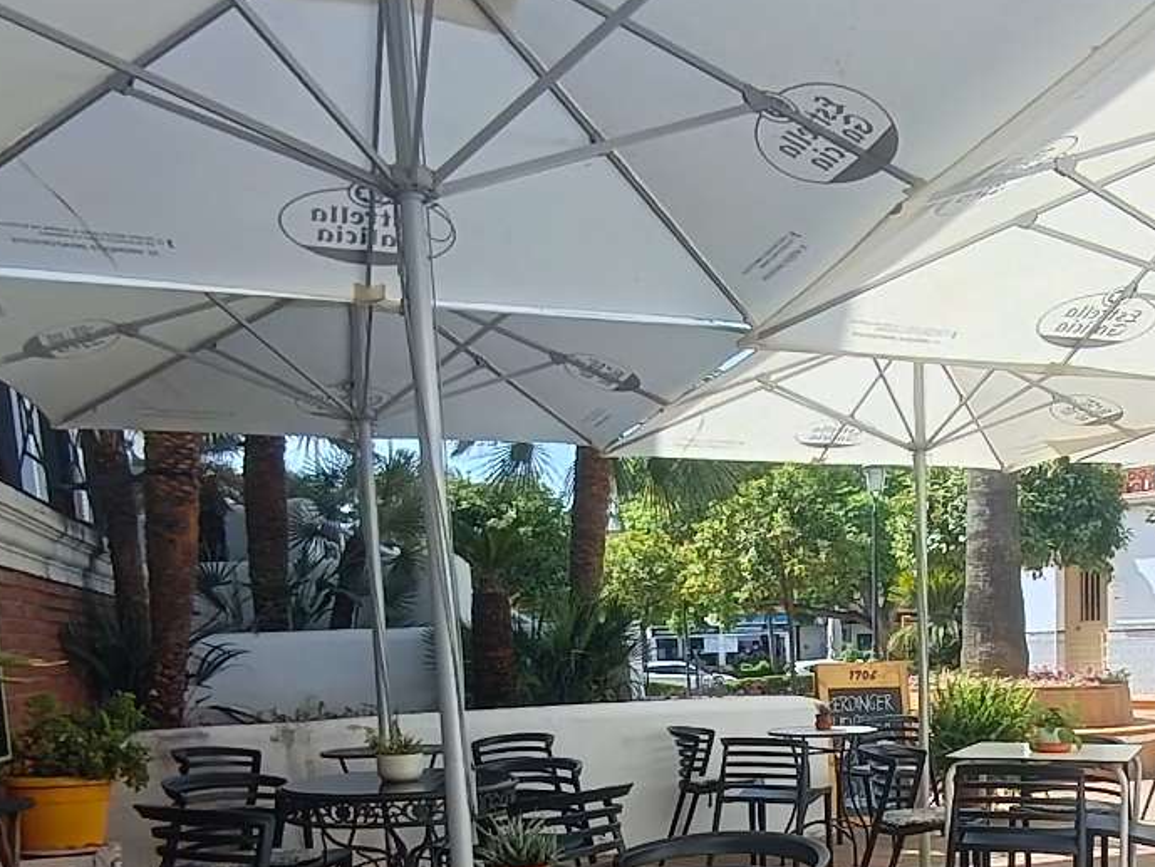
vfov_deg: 36.2
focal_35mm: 37
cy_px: 786
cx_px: 830
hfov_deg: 48.7
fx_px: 1235
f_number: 2.2
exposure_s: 1/352
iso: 100
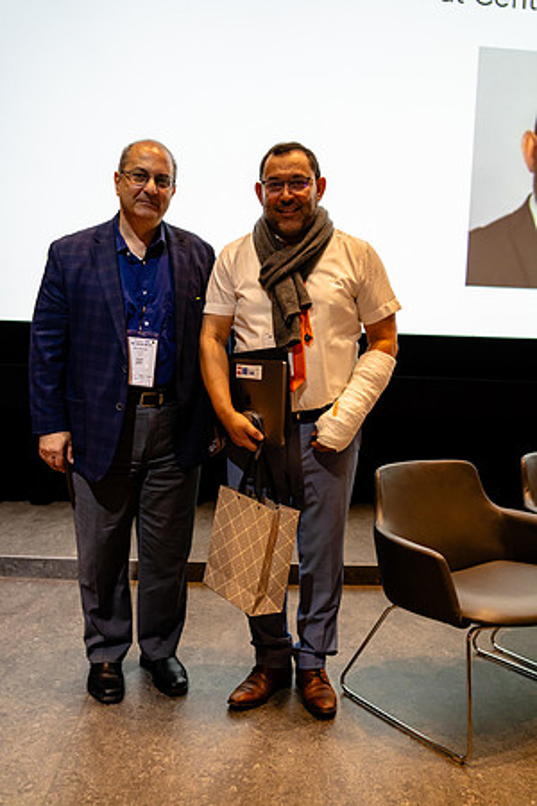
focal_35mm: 35
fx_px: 783
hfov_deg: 37.9
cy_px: 403
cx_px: 268
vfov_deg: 54.4
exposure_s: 1/160
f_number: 2.8
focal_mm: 35
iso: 4000
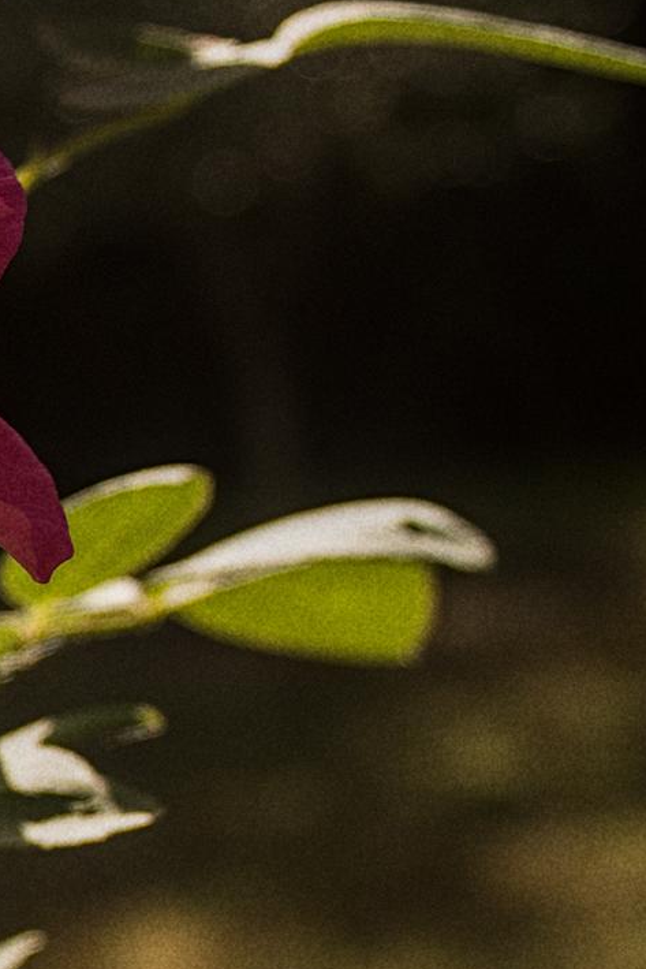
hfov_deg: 7.9
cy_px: 939
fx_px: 4250
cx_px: -1043
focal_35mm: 158
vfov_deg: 12.9
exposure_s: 1/1000
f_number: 3.1
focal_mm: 19.6
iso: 125
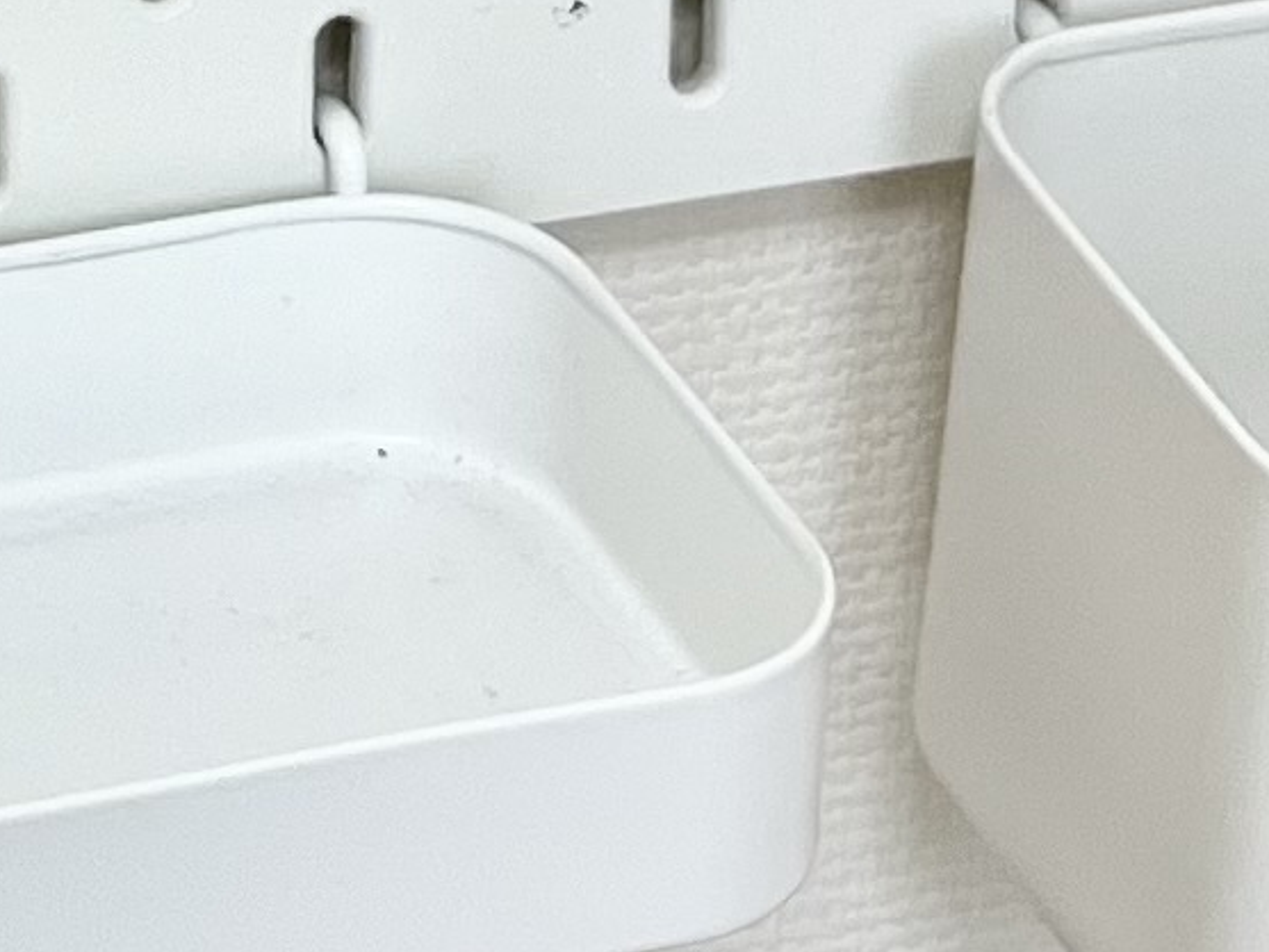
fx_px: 6747
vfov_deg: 7.7
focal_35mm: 184
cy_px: -1108
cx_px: -555
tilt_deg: -18.7
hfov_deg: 10.4
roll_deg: +1.5
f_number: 1.6
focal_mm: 5.1
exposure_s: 1/120
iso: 64
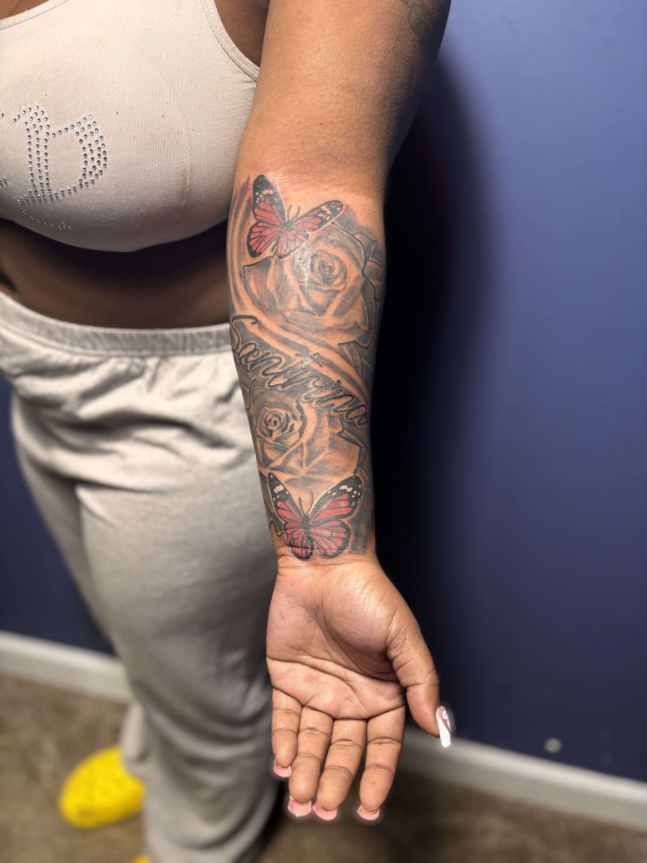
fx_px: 648
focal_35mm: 26
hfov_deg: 53.1
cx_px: 324
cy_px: 432
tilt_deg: -28.6
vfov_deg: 67.3
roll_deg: -7.9
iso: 160
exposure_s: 1/60
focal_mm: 5.96
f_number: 1.6
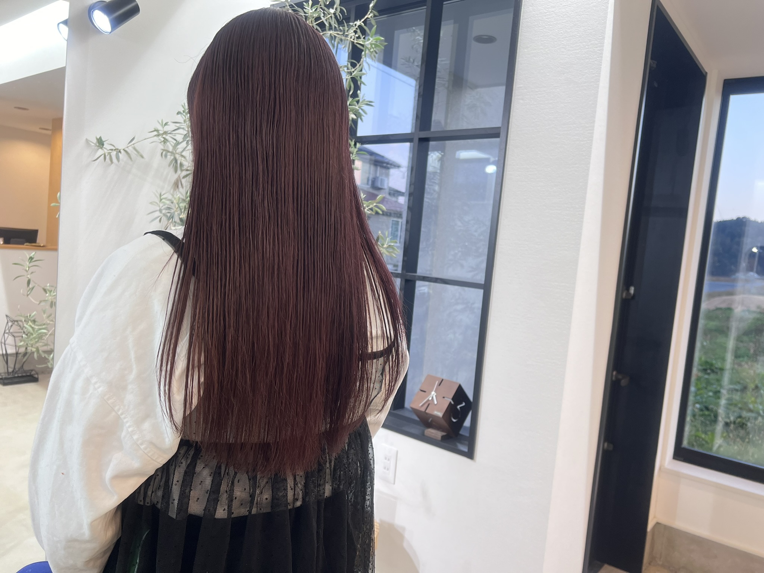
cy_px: 286
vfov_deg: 53.1
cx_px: 382
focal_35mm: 26
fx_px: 574
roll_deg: -5.7
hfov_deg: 67.3
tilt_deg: -4.9
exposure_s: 1/100
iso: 125
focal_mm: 5.7
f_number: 1.5
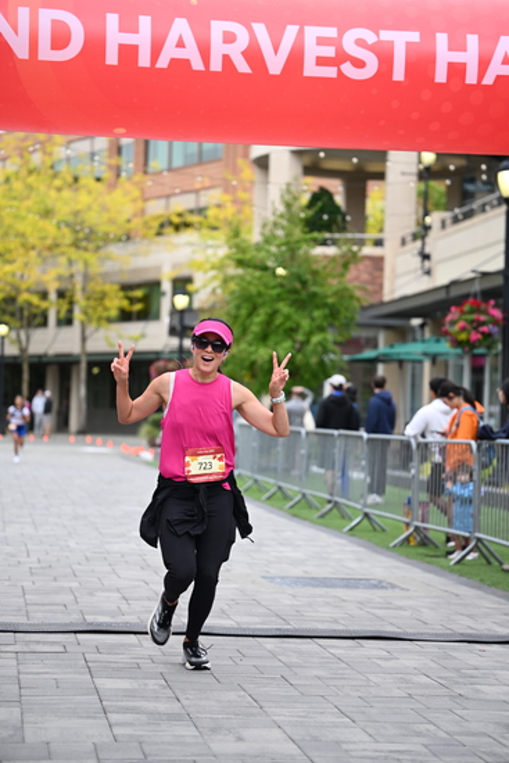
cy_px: 382
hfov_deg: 15.7
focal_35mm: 87
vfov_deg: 23.4
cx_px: 254
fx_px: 1844
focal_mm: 87
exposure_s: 1/2000
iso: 640
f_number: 2.8
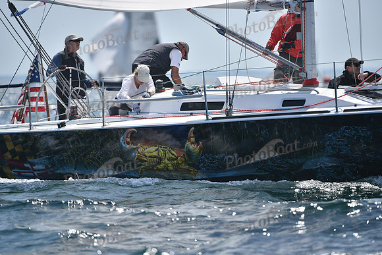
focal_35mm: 400
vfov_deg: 3.4
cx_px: 191
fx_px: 4245
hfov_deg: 5.2
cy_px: 128
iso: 320
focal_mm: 400
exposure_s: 1/3200
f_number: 4.5
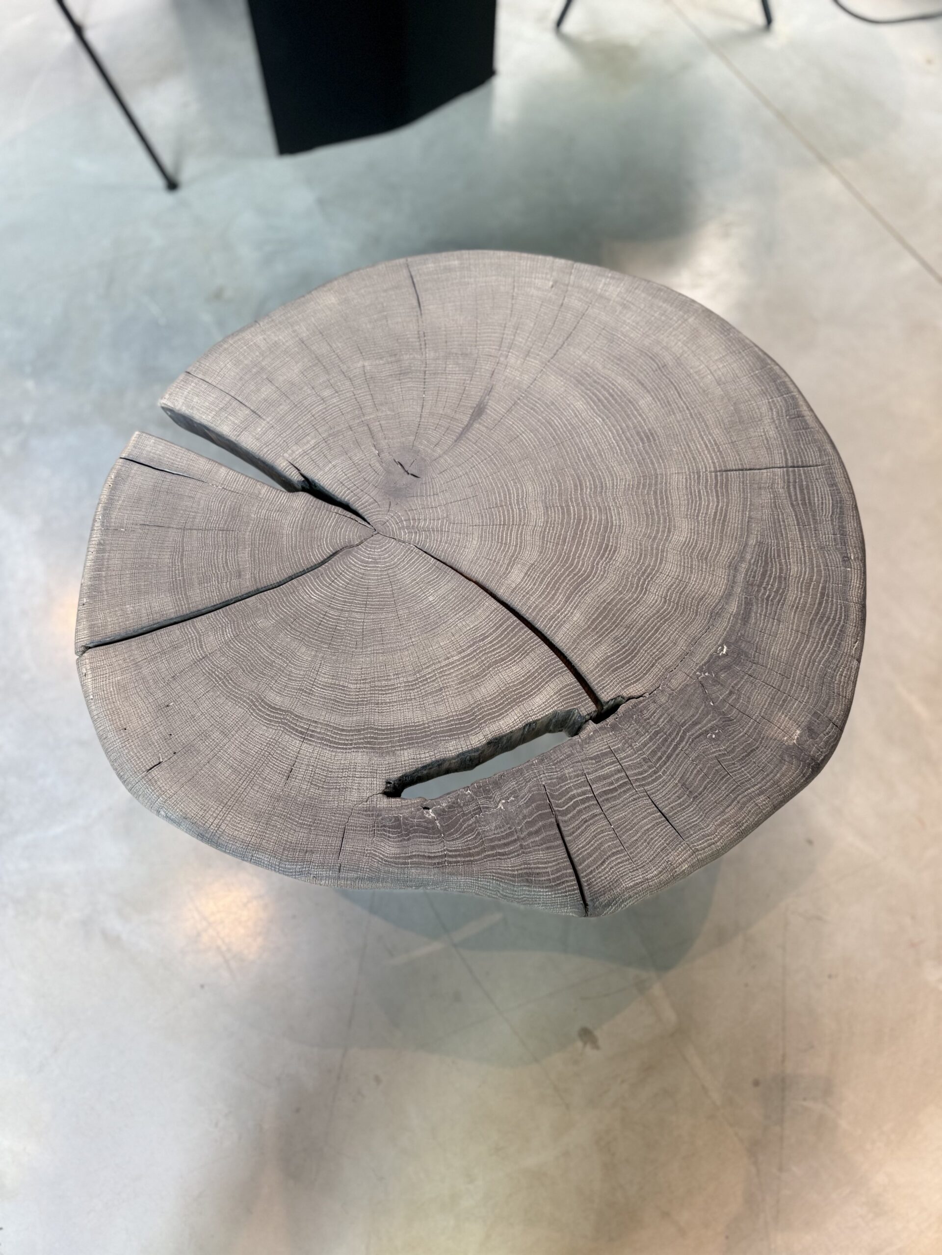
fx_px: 871
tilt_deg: -67.6
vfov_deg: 71.6
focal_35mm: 24
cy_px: 628
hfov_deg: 56.8
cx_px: 471
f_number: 1.78
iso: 80
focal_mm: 6.76
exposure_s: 1/121
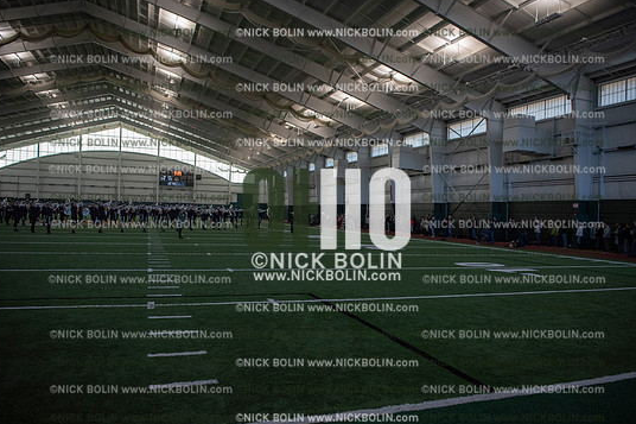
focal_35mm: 26
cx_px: 326
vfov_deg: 49.5
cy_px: 225
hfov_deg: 69.4
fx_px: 459
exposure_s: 1/1000
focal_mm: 24
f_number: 2.8
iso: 1000
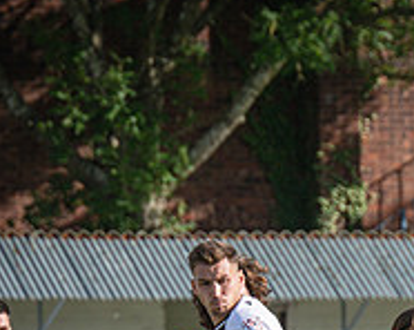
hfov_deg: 2.8
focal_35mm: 682
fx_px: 8339
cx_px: 771
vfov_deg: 2.3
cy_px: 453
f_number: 4
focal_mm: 140
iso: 200
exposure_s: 1/1600
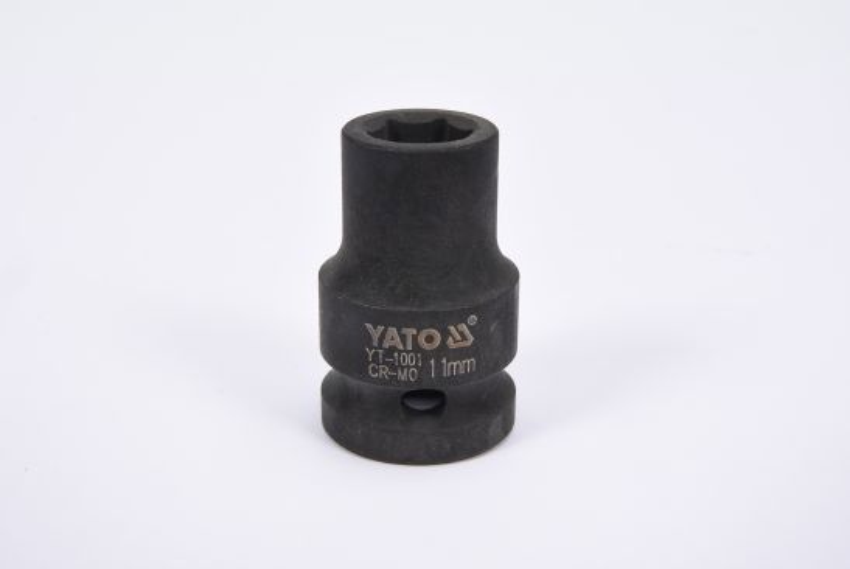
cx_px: 425
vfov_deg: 18.2
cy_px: 284
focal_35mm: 75
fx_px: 1773
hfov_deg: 27.0
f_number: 16
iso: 250
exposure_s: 1/125
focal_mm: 50
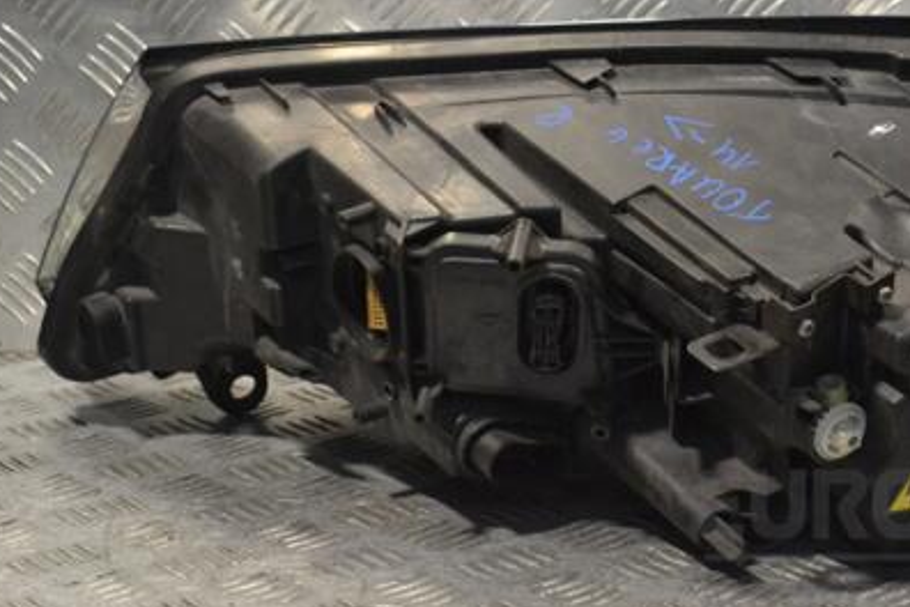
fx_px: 2300
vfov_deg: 15.0
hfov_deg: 22.2
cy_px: 198
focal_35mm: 91
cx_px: 655
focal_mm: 40
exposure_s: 1/250
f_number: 8
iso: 3200
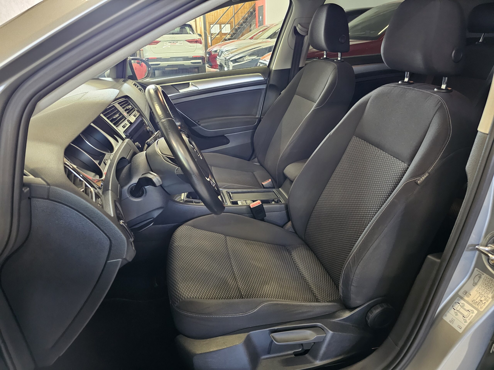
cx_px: 247
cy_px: 185
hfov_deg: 73.9
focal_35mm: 23
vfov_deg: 58.9
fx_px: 328
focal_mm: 6.3
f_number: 1.7
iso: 1250
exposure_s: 1/25
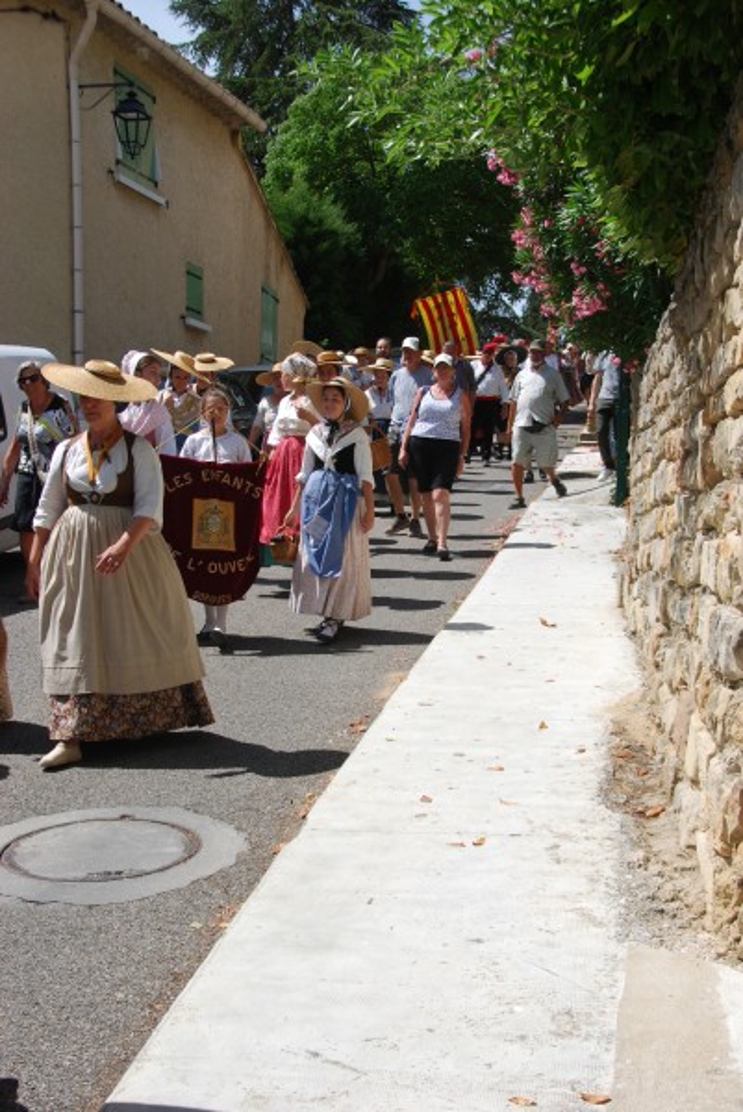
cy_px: 556
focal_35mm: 51
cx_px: 372
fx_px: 1576
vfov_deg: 38.9
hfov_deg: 26.5
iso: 100
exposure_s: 1/200
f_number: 9
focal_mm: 34
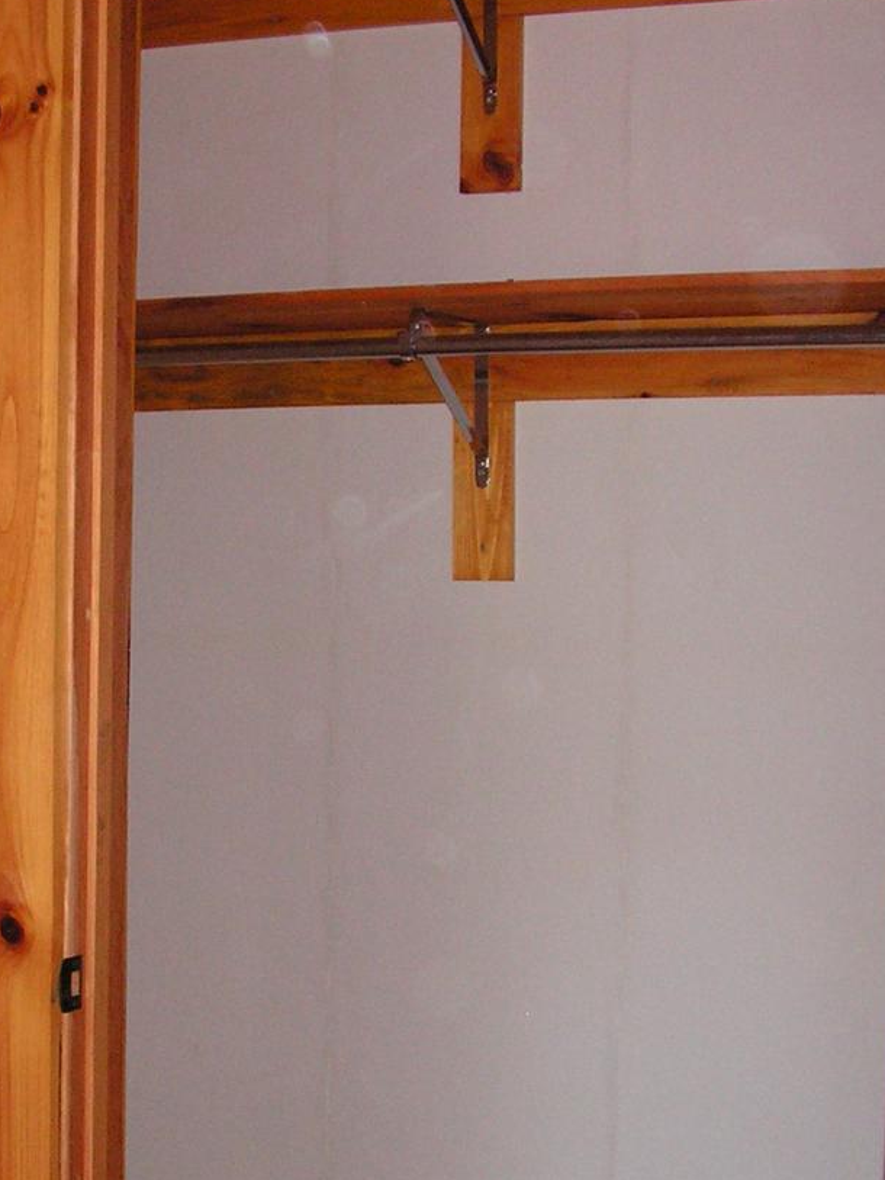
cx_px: 247
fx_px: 2317
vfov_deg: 28.4
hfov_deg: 21.5
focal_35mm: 68
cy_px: 768
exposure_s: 1/40
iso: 200
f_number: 3.2
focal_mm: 6
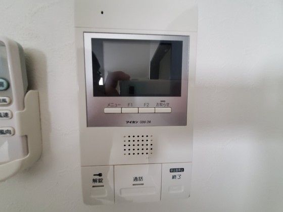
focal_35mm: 13
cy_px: 106
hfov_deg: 106.2
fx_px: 106
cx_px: 142
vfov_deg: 89.9
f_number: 2.2
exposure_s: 1/24
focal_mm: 1.8
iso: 1000
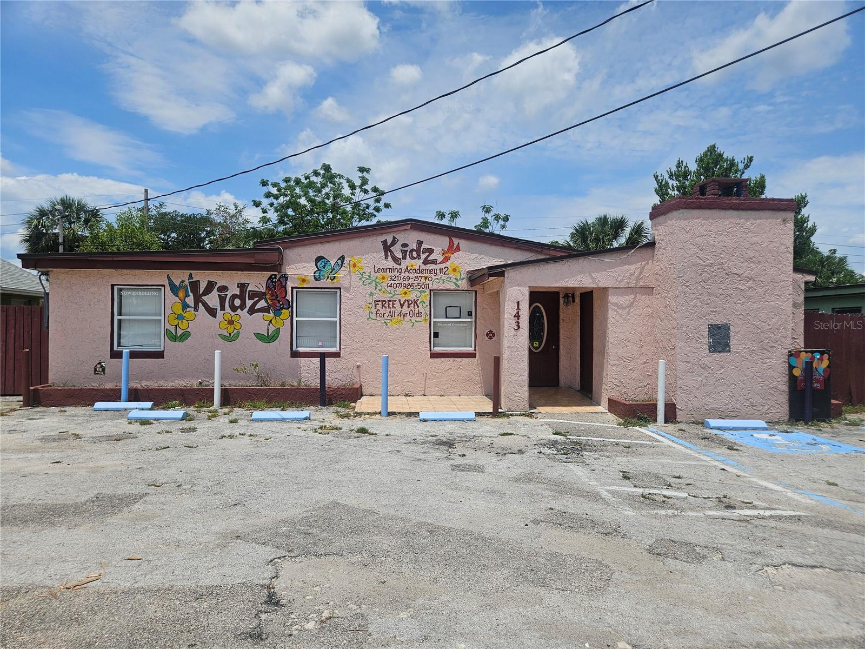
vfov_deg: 58.9
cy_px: 324
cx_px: 432
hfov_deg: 73.9
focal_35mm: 23
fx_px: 575
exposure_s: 1/4120
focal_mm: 5.4
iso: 25
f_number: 1.8
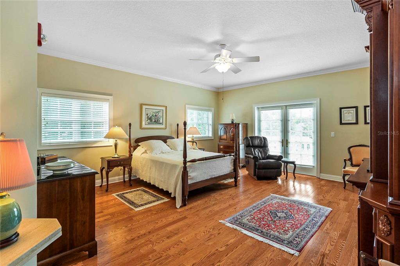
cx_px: 200
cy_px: 133
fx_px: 189
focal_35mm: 17
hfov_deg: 93.3
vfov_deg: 70.3
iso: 400
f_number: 8
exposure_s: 1/2
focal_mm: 17
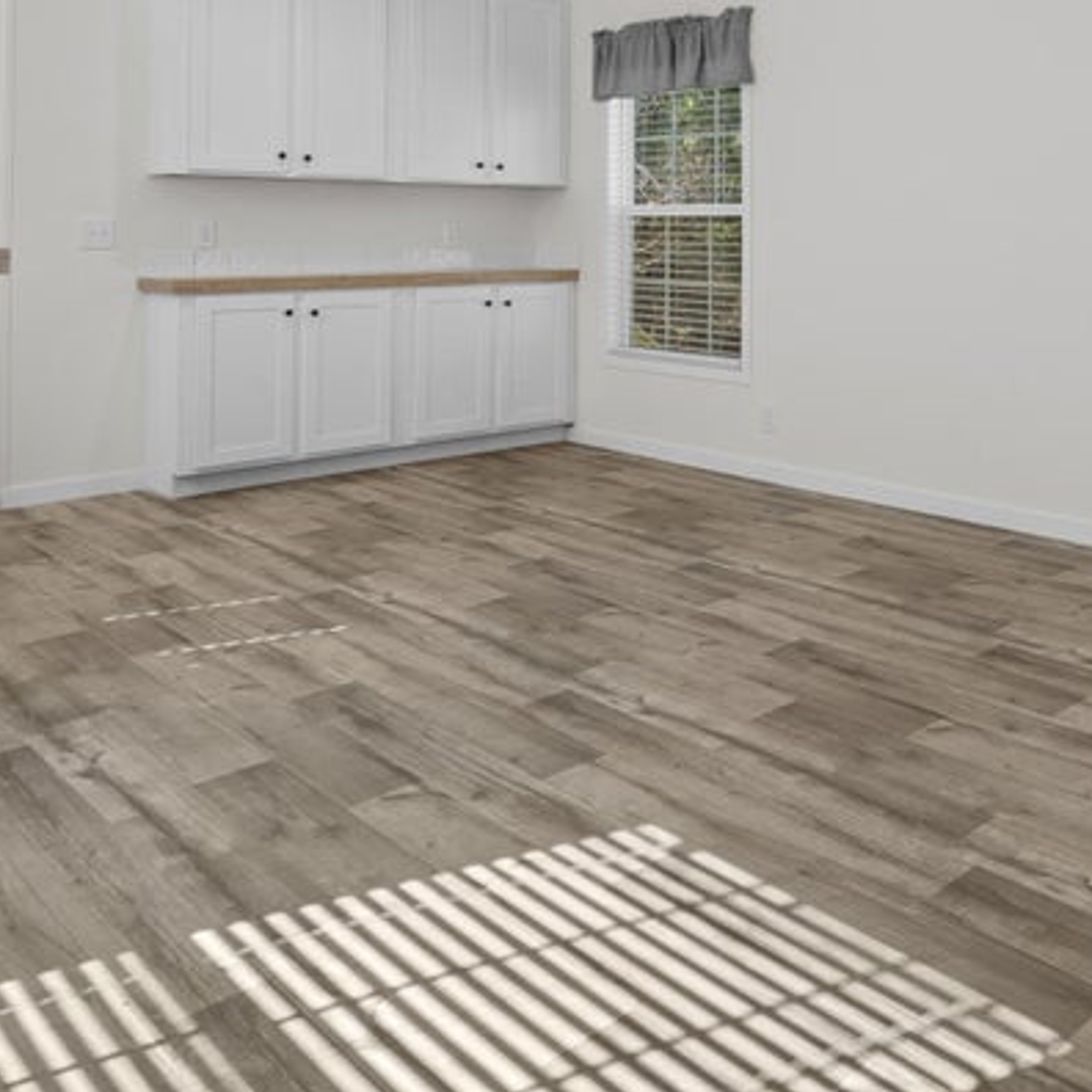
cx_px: 816
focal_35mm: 33
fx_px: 1178
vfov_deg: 47.8
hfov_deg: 47.9
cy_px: 265
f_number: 10
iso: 500
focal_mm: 16
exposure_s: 1/15
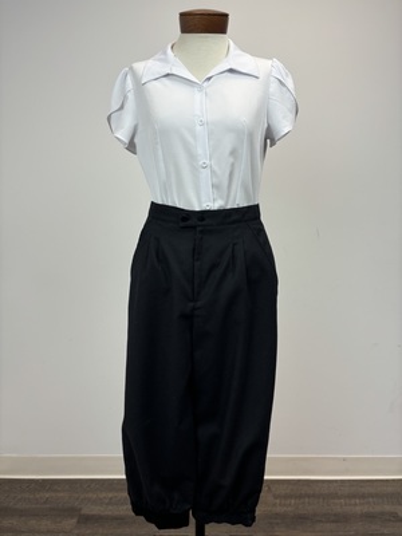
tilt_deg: -3.5
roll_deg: -0.3
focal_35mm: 26
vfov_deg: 67.3
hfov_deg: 53.1
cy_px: 268
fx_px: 403
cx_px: 201
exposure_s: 1/169
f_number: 1.6
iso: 40
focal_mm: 5.96
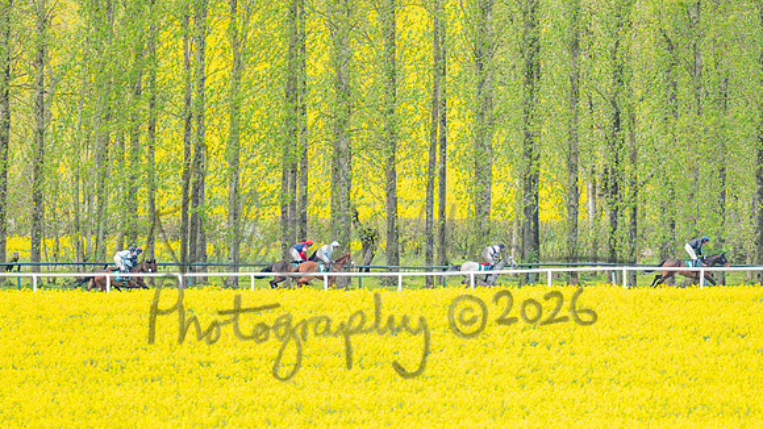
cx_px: 357
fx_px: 13575
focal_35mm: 671
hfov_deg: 3.2
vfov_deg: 1.8
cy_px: 174
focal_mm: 400
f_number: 4.5
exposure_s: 1/1000
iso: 400
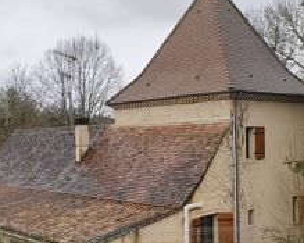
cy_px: 154
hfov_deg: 37.3
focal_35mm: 50
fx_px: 450
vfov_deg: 30.1
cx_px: 130
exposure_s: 1/100
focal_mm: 2.15
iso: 152
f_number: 2.2
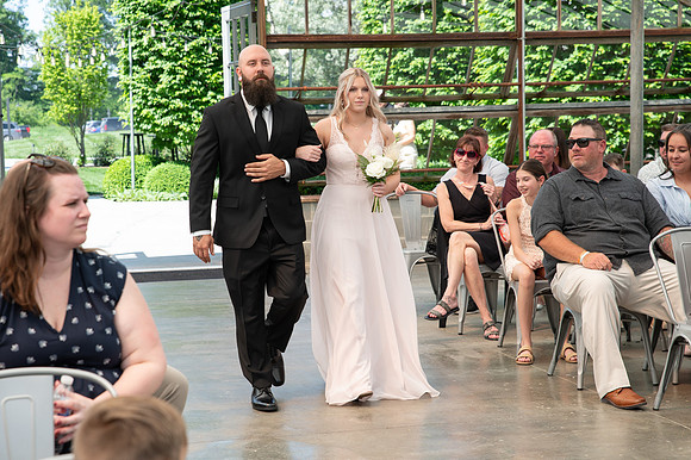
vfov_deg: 16.3
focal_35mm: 83
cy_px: 258
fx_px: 1601
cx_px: 323
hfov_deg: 24.3
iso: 160
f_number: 5
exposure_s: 1/200
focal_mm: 70
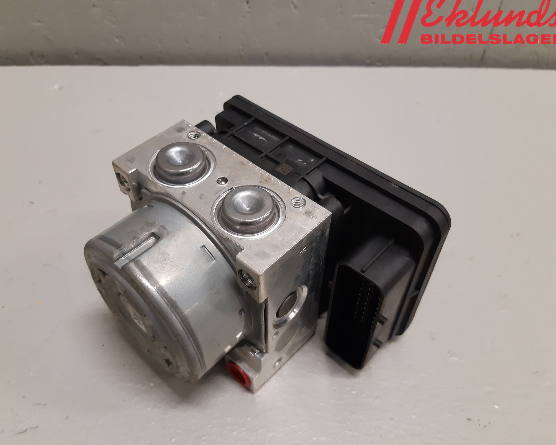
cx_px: 258
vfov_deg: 51.5
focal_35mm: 28
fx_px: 461
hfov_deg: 62.1
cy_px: 223
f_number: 1.7
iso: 160
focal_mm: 3.93
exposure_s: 1/50
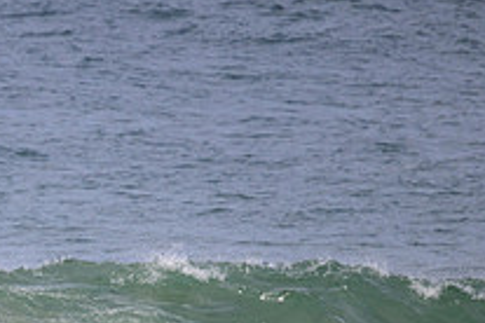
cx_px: -82
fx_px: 22982
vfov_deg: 0.8
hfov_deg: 1.2
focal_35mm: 1706
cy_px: 385
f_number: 11
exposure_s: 1/2000
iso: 720
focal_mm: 610
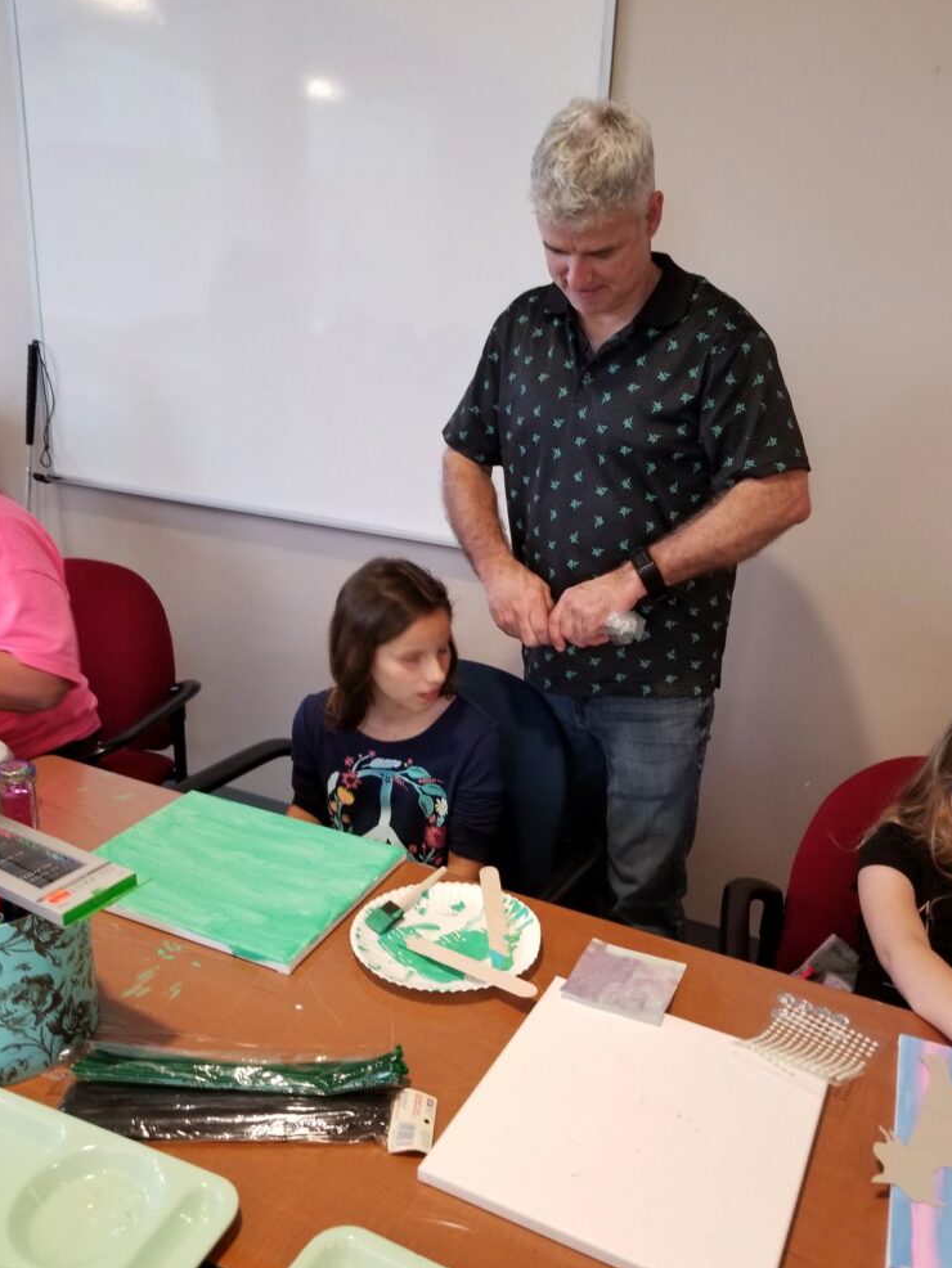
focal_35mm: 27
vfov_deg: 65.3
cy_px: 652
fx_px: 990
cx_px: 489
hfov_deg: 51.4
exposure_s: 1/30
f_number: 1.7
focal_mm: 4.25
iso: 160
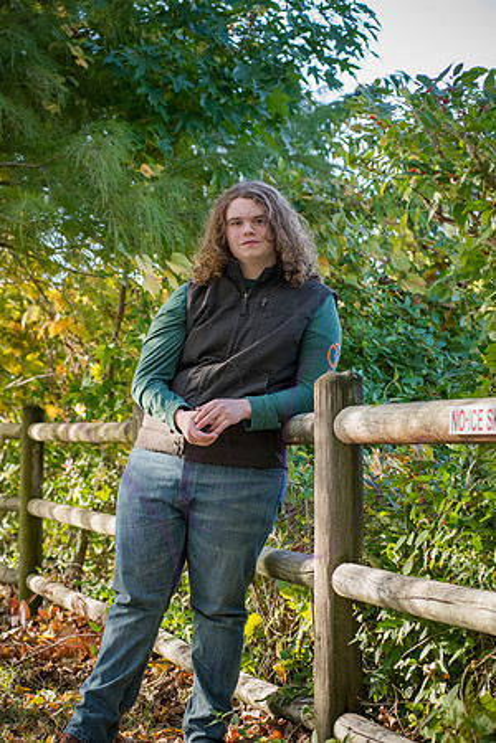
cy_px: 372
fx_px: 1653
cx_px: 248
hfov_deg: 17.1
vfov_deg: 25.4
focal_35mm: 80
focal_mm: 80
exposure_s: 1/320
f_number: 5.6
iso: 640
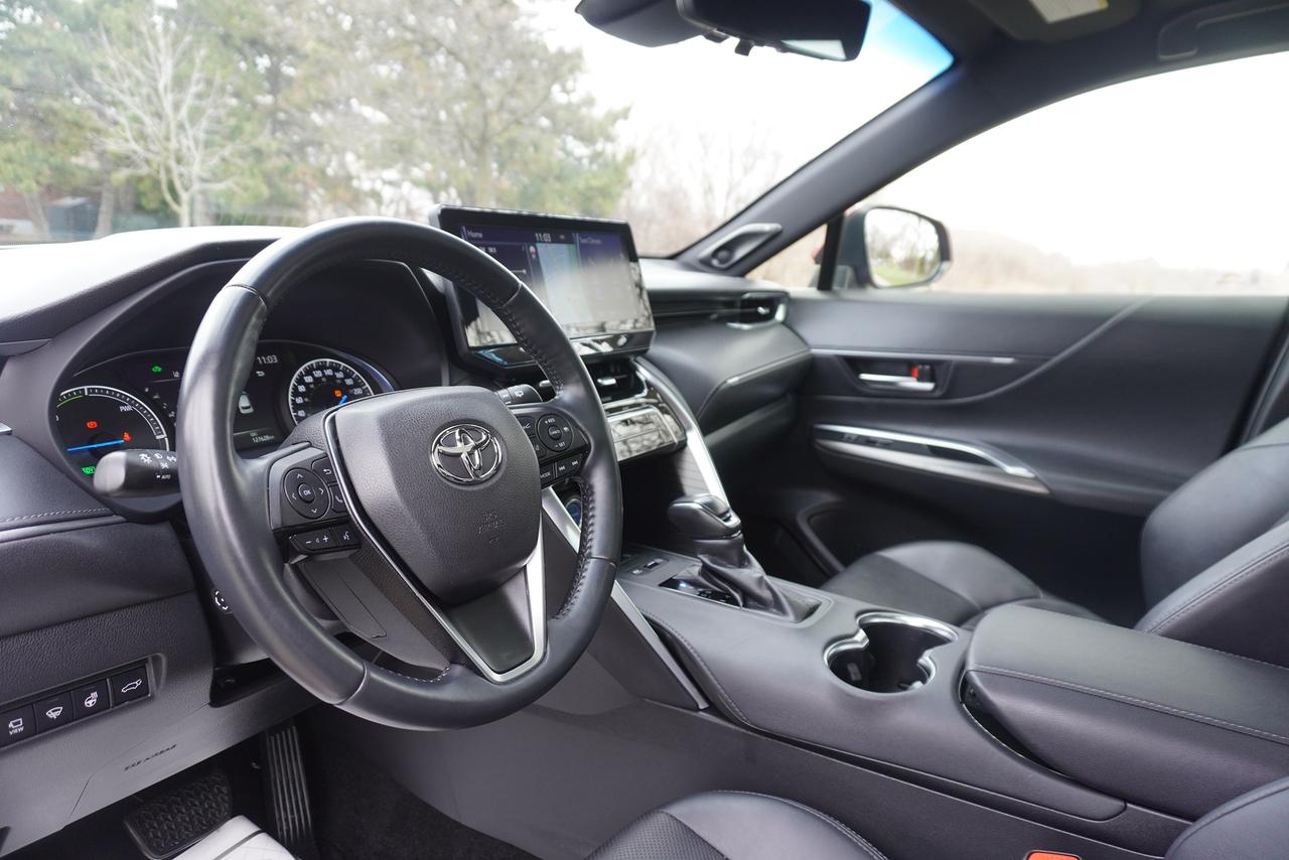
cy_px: 430
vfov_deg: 53.2
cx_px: 644
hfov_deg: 73.7
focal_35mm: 24
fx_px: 859
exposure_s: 1/60
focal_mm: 16
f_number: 4
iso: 500
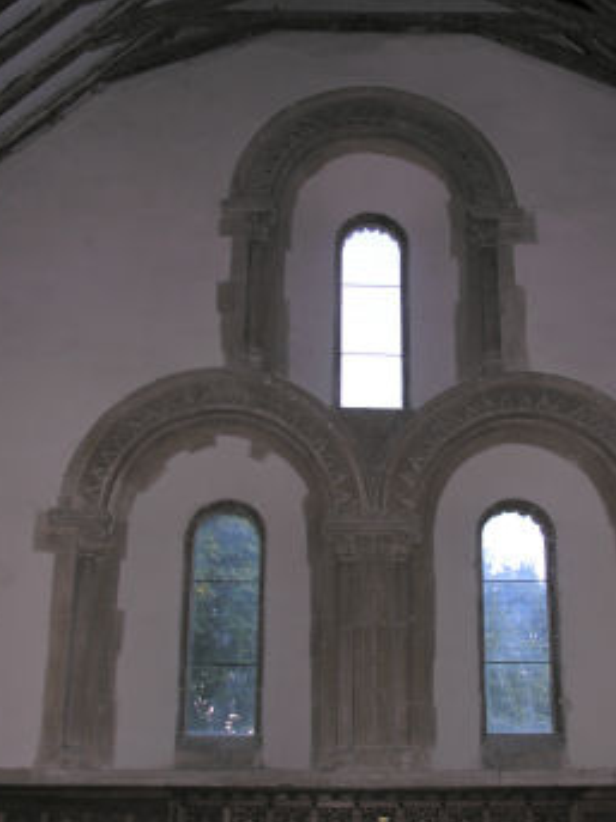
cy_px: 453
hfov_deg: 30.8
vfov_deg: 40.4
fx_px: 1116
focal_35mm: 47
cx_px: 358
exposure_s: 1/60.1
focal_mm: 8.9
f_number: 2.8
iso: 50
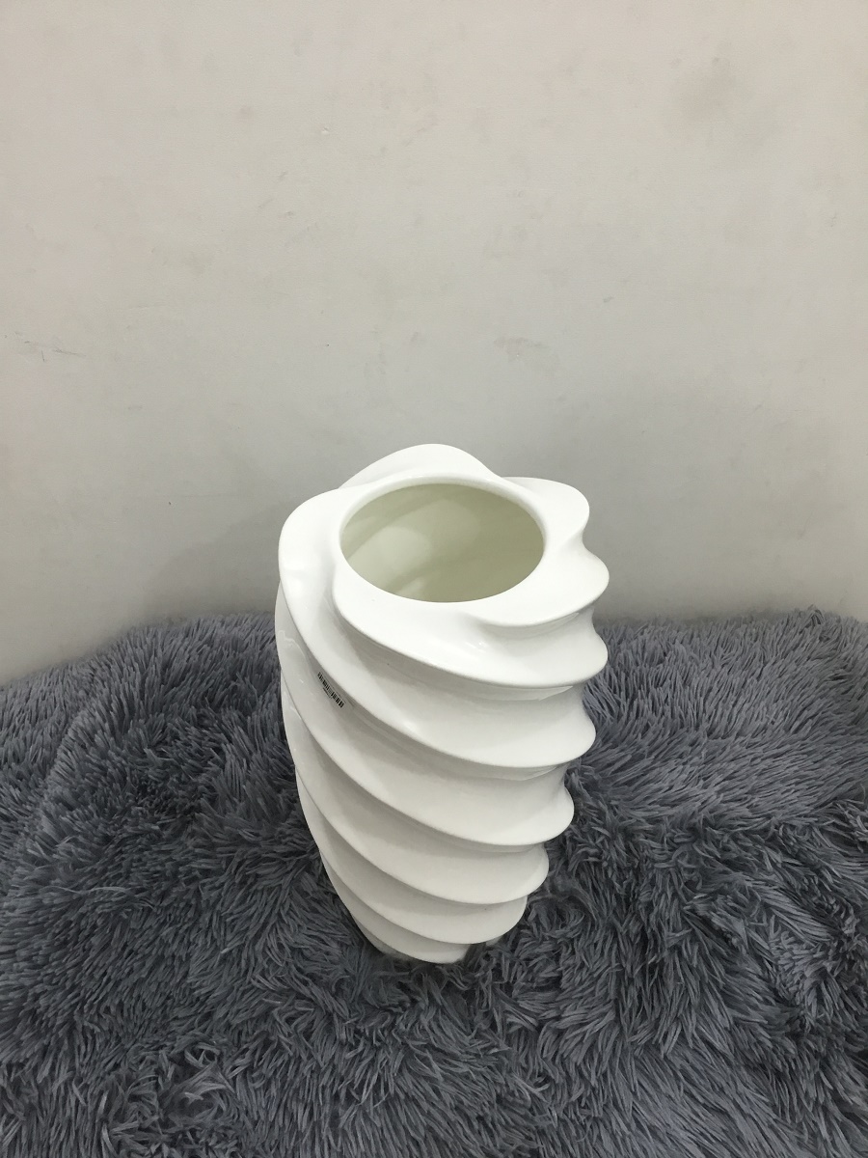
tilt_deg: -38.8
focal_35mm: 31
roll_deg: +1.8
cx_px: 434
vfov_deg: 58.4
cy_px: 579
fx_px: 1036
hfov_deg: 45.4
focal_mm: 3.3
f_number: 2.4
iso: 80
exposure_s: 1/33
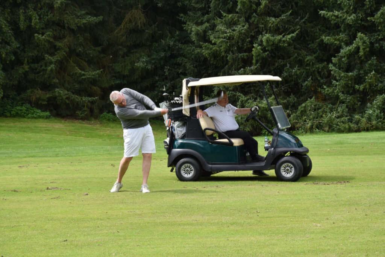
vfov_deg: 11.4
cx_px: 192
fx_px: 1283
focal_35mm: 120
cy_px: 128
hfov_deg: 17.1
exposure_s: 1/320
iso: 200
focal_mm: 80
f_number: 9
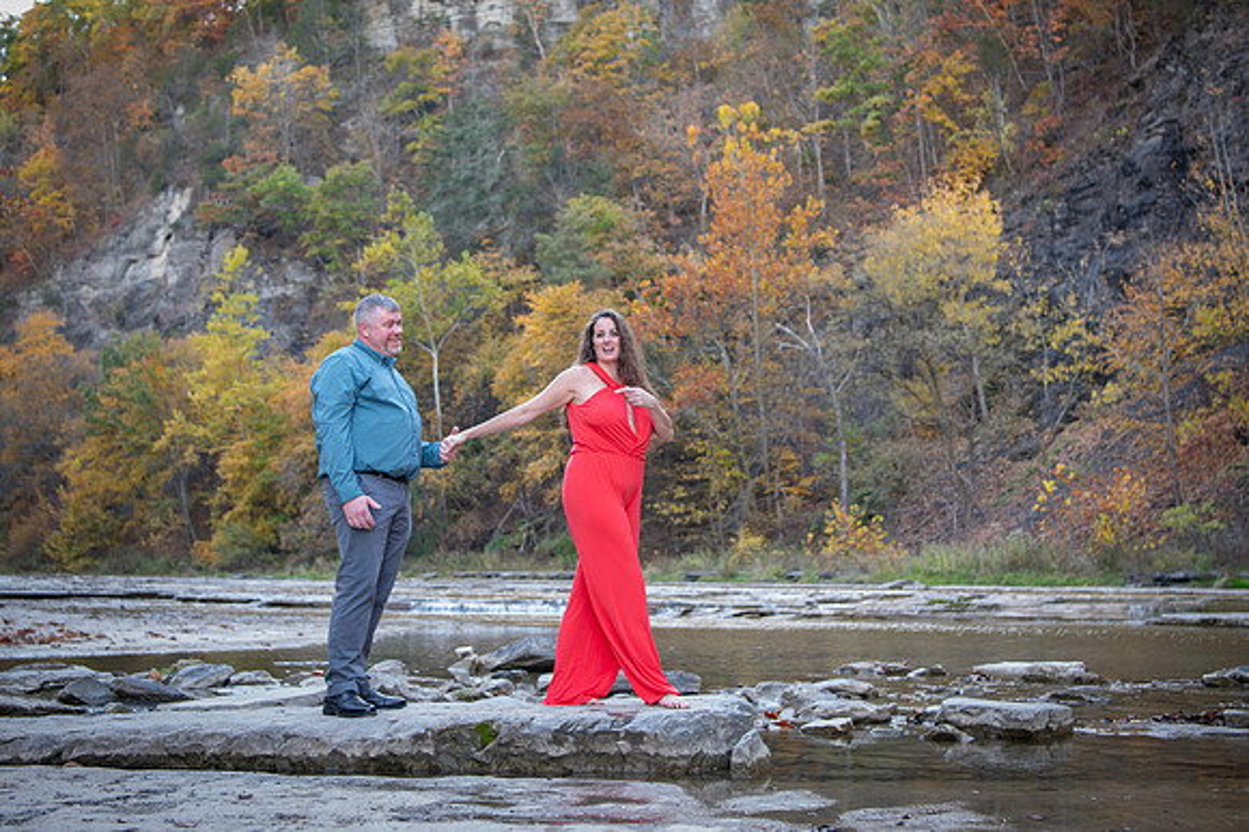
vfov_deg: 28.9
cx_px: 624
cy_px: 333
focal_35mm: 46
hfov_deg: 42.5
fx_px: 1606
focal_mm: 35
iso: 250
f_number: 2.8
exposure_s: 1/80
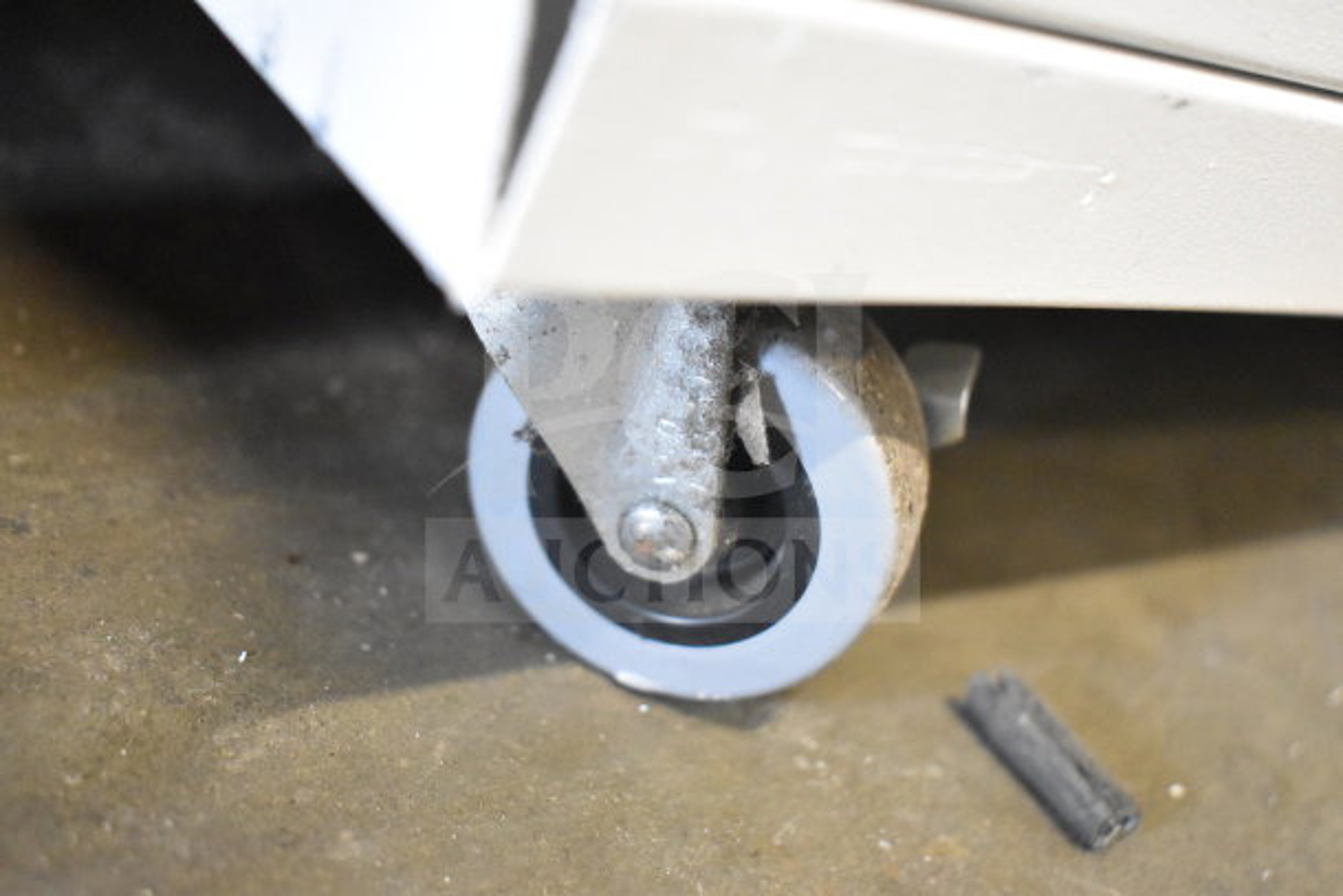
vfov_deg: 30.9
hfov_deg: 45.0
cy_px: 448
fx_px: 1623
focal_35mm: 44
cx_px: 672
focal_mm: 29
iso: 7200
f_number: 4.2
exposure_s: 1/50
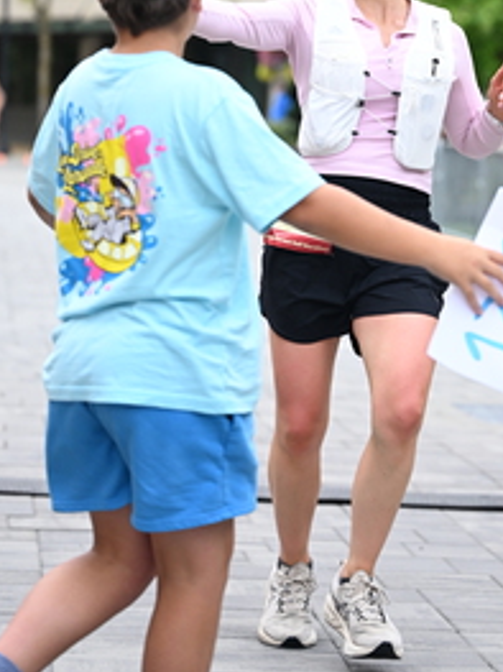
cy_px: 59
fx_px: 3238
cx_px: 333
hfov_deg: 8.9
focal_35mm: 167
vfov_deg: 11.8
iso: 640
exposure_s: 1/2000
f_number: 2.8
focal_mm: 83
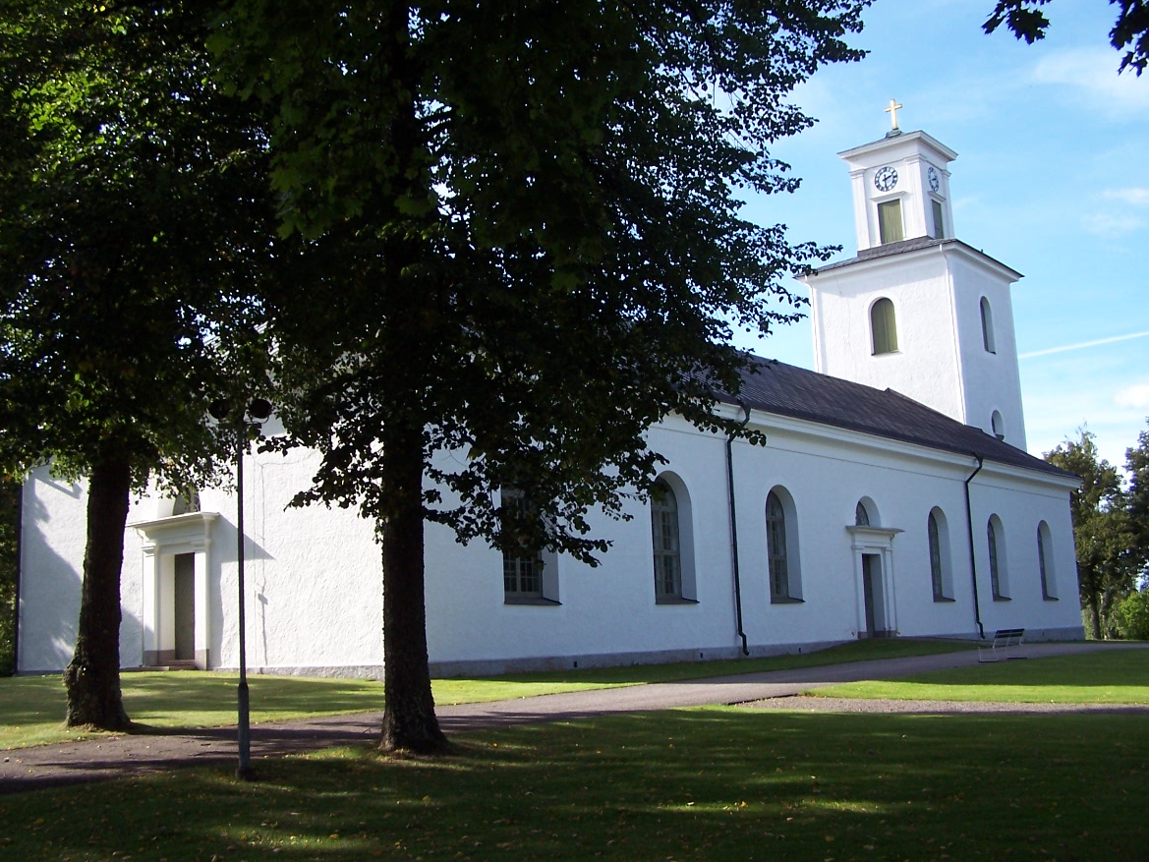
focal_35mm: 39
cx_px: 560
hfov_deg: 47.9
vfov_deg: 36.8
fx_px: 1295
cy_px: 422
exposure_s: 1/500
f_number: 2.8
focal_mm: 6.3
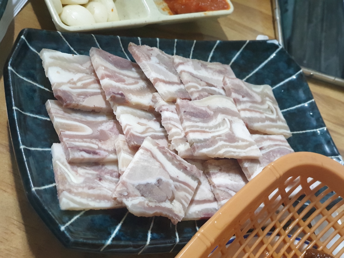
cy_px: 129
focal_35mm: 52
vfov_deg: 28.0
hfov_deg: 36.8
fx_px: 517
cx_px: 172
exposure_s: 1/24
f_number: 2.4
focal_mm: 6
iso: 500
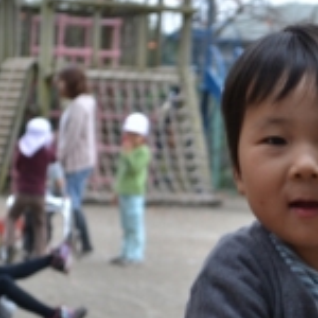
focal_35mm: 187
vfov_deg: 9.3
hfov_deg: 9.3
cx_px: 322
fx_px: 1945
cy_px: 215
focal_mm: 55
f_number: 5.6
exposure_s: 1/125
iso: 320
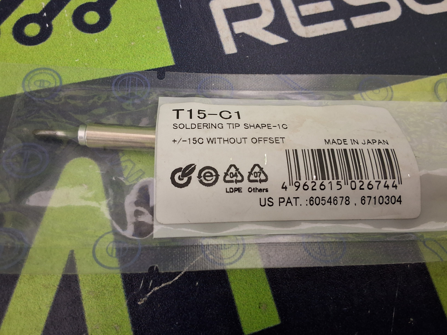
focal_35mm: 28
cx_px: 224
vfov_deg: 49.7
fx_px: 362
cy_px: 168
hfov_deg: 63.4
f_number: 1.9
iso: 320
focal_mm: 2.91
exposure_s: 1/20
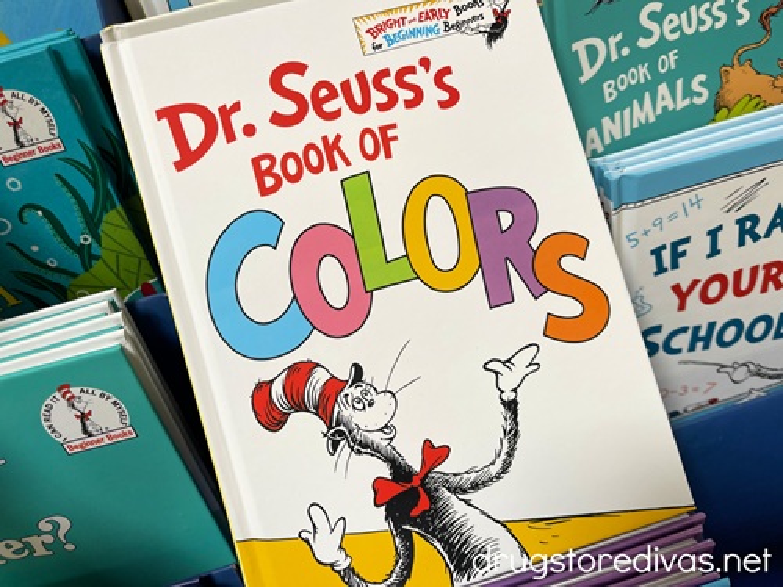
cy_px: 294
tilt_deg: -40.2
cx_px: 392
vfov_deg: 54.9
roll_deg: +12.0
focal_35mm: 25
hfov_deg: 69.4
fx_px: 565
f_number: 1.6
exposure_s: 1/122
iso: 32
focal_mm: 5.1
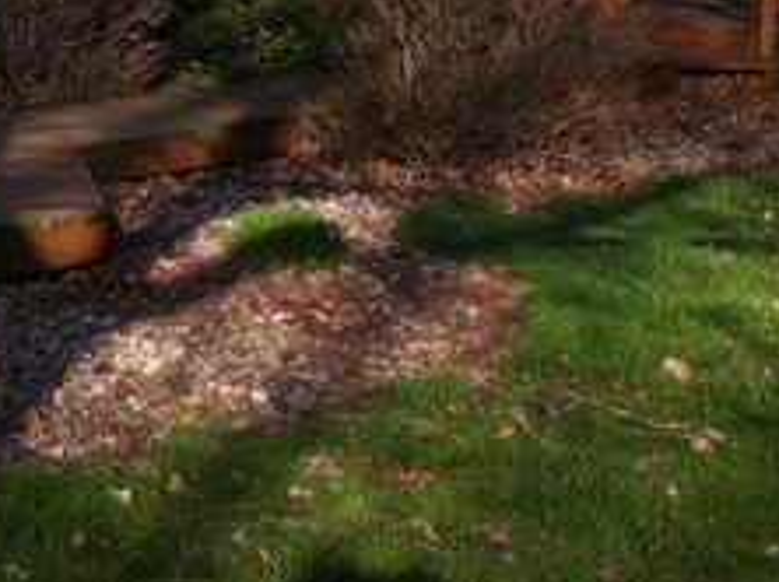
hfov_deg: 19.1
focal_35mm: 101
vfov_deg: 14.2
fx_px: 2270
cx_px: 63
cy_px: -126
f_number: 2.8
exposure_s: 1/464
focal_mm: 3.85
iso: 80
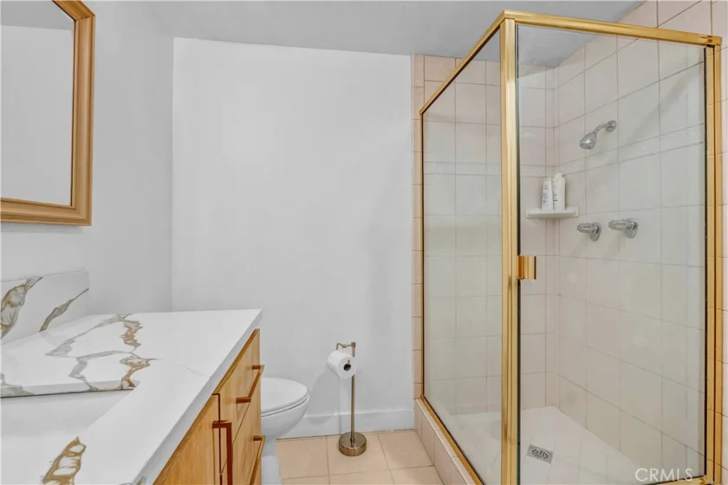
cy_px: 242
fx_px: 303
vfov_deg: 77.3
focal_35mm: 15
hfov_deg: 100.4
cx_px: 364
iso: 640
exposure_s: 1/40
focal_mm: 10
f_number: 8
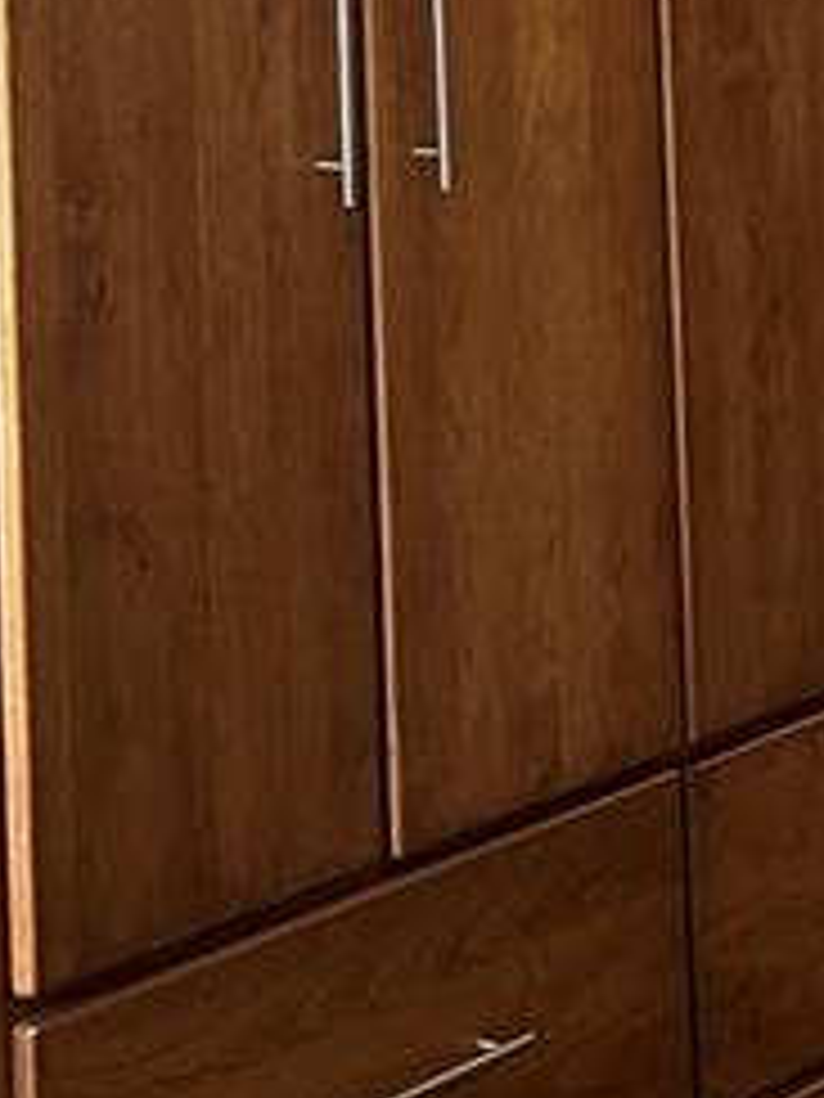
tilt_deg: +4.8
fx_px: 4063
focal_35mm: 128
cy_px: -288
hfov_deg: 11.5
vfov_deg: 14.8
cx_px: 774
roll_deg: +3.2
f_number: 1.5
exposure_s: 1/63
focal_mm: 5.7
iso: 125
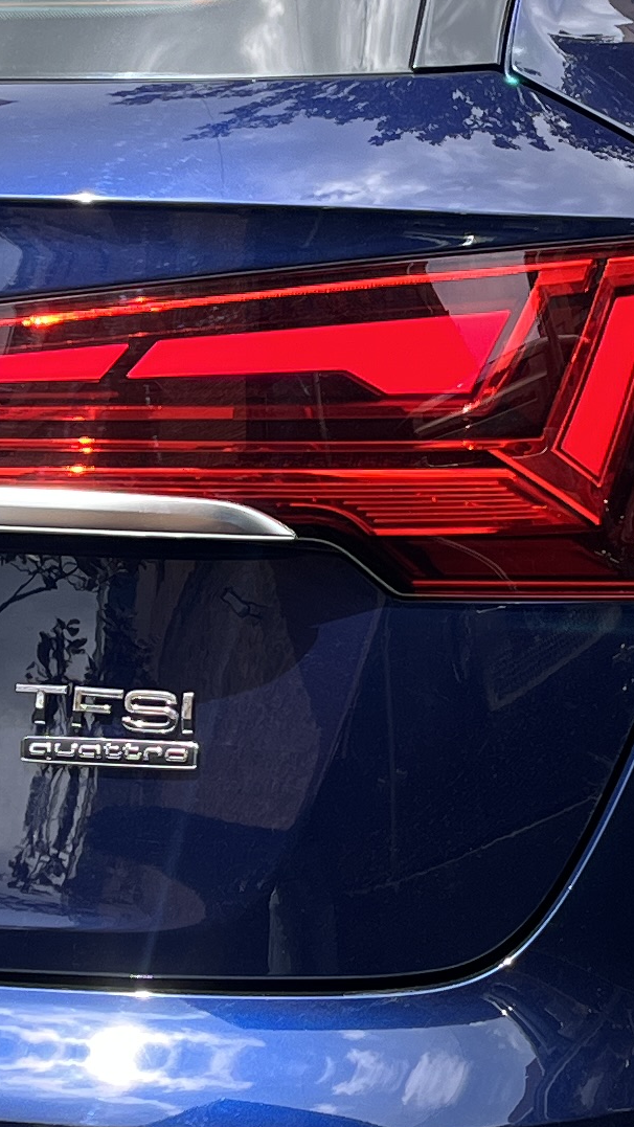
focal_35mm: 106
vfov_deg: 20.2
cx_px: 313
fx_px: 3167
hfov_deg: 11.4
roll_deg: +0.9
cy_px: 544
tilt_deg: -10.6
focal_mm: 5.1
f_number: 1.6
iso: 50
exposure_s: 1/928
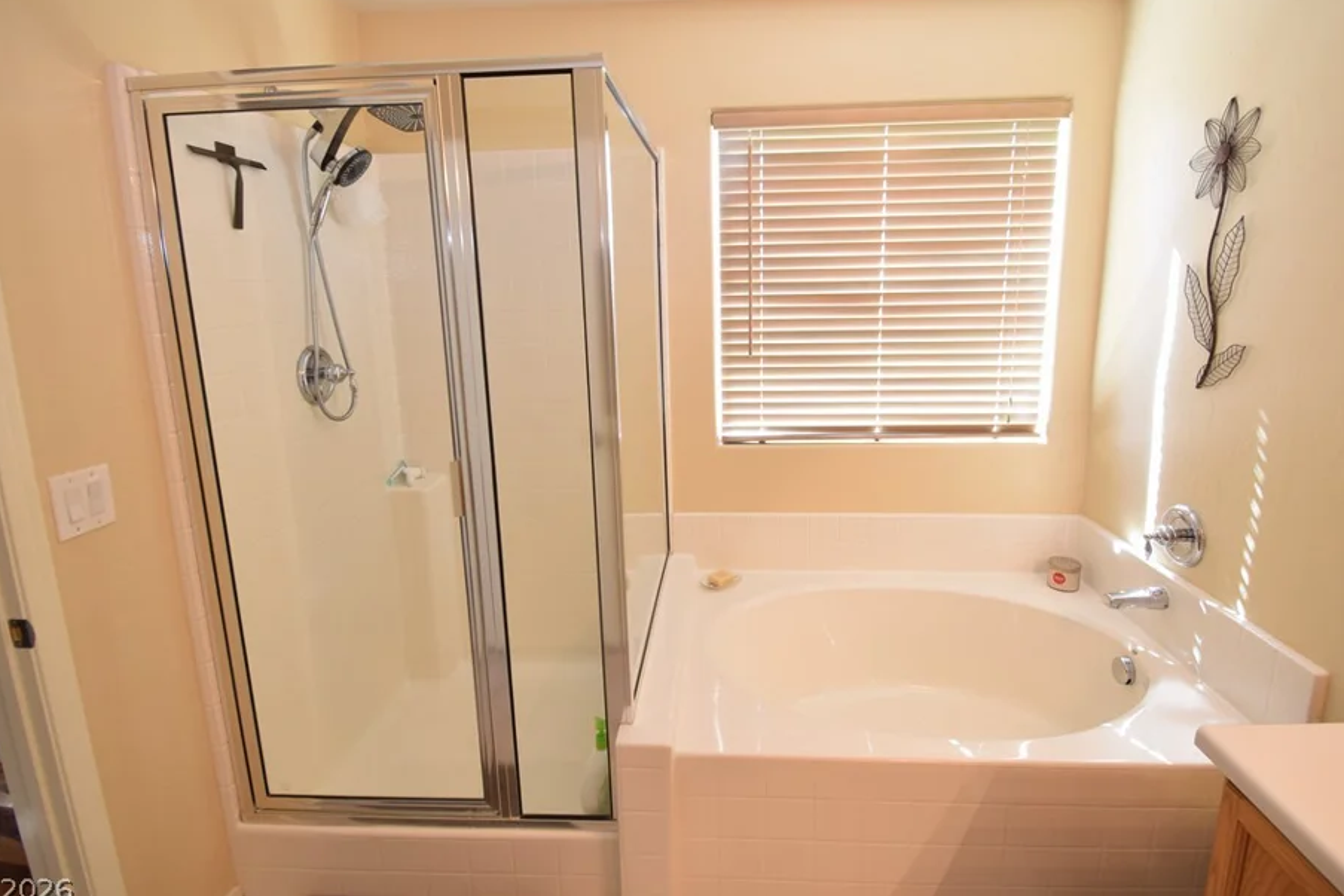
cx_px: 687
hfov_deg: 93.3
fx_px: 635
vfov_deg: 70.3
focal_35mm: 17
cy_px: 405
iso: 400
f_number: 5.6
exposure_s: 1/20
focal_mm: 10
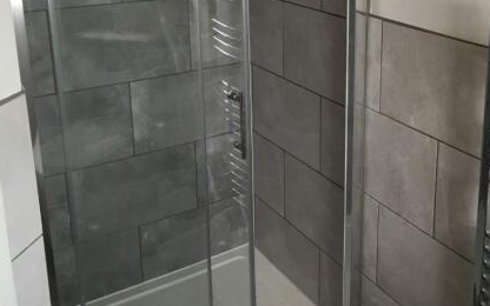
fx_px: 614
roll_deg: +0.0
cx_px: 310
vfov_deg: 27.3
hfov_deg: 43.1
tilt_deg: -15.7
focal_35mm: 46
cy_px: 52
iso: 64
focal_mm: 3.3
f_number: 2.4
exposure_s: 1/33
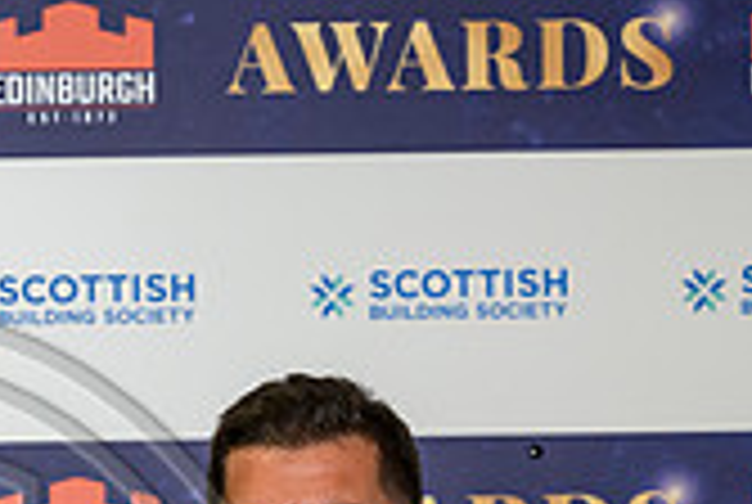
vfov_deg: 4.6
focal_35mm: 300
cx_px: -158
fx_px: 6278
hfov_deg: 6.8
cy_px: 758
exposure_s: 1/250
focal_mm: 82
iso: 2000
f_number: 3.2
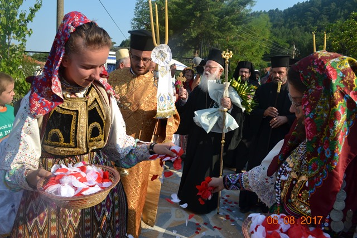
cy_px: 119
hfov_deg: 67.4
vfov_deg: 48.0
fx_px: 268
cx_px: 178
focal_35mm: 27
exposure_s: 1/200
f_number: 7.1
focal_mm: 18
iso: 100
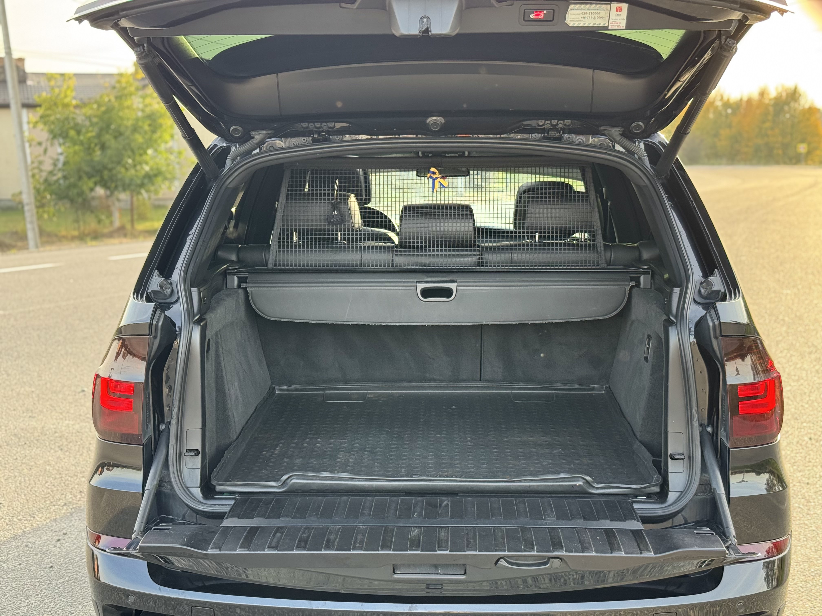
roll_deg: +1.7
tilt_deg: -7.0
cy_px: 308
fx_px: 1140
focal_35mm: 48
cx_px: 411
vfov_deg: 30.3
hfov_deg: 39.7
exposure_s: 1/179
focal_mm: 6.76
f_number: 1.78
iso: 64
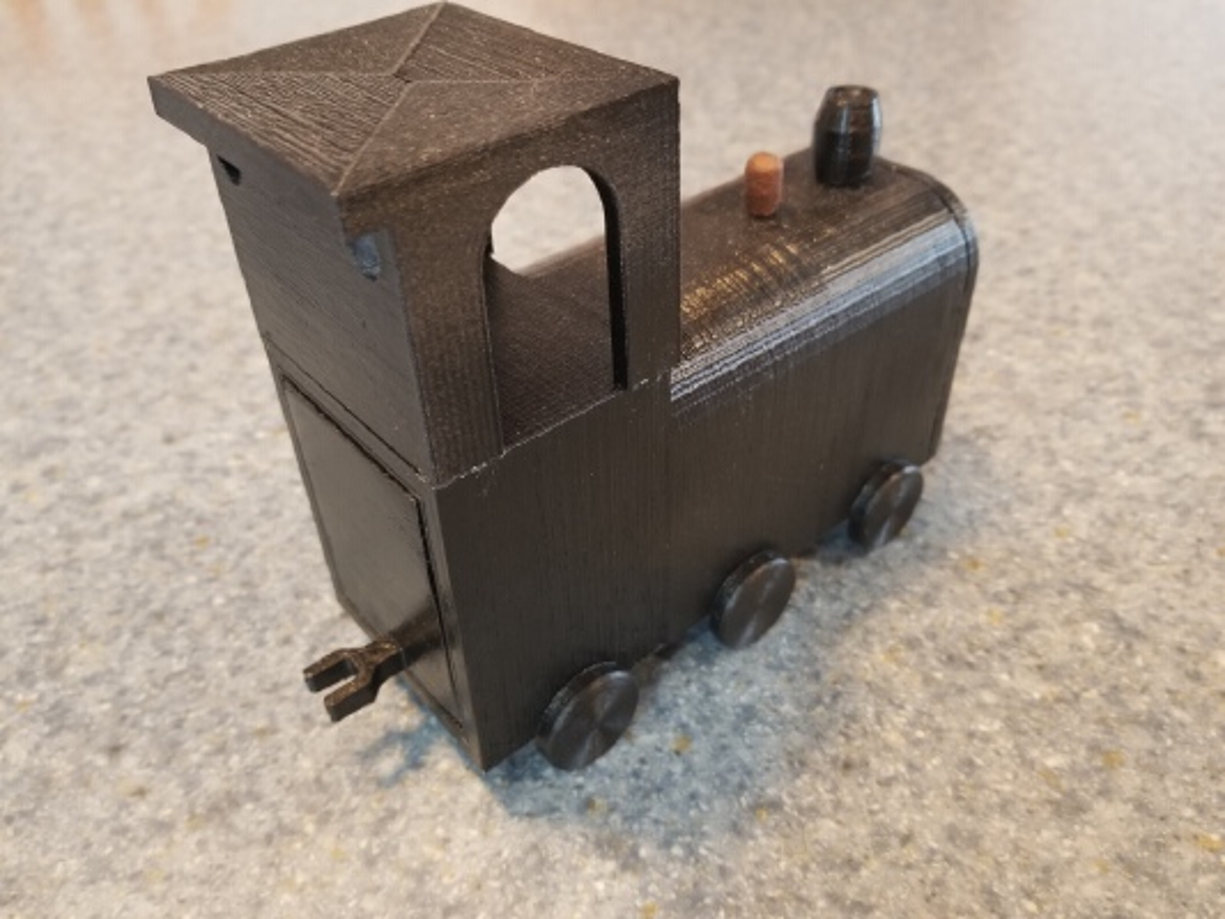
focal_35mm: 26
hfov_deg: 67.3
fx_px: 920
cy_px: 460
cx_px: 612
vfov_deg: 53.1
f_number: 1.7
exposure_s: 1/10
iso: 250
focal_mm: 4.25
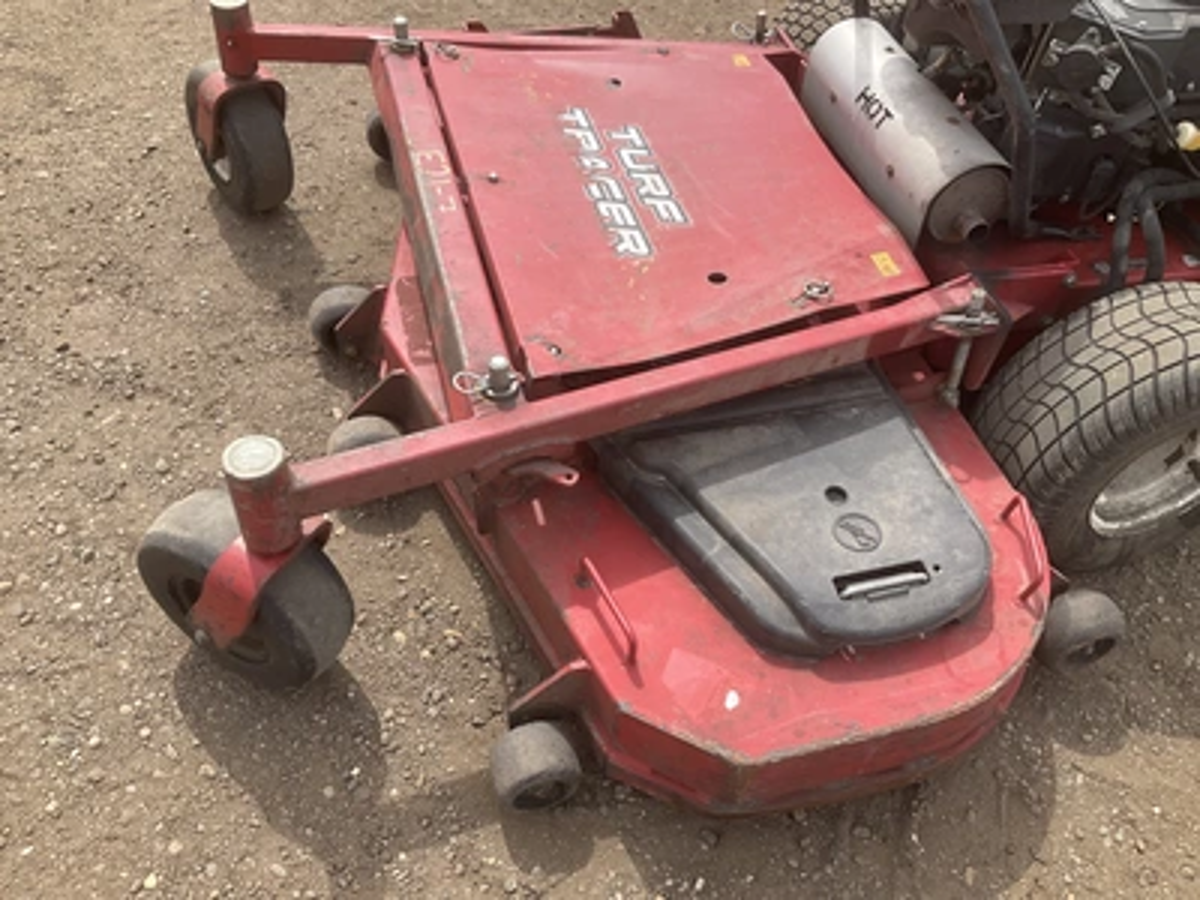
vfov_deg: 48.2
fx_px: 1005
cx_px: 600
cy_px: 450
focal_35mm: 29
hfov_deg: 61.7
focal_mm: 3
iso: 25
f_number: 1.8
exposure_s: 1/929
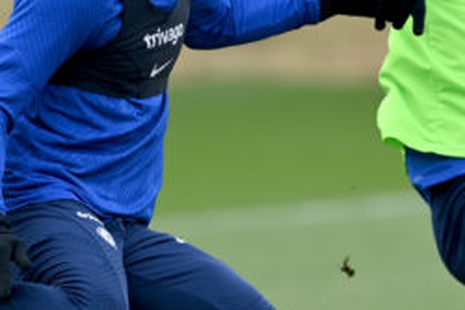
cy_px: 174
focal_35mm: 1198
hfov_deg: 1.7
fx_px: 15482
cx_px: 324
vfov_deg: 1.1
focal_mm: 400
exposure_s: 1/2000
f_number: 4
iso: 800
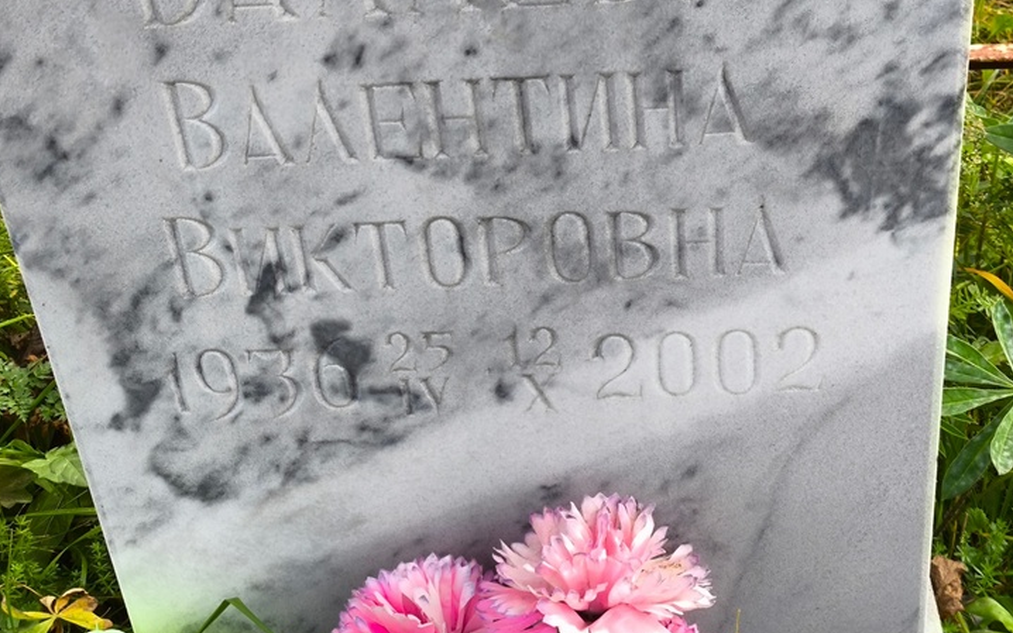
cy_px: 231
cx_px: 518
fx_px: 1629
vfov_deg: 21.9
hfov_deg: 34.5
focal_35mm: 59
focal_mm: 4.71
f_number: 1.7
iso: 50
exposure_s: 1/207
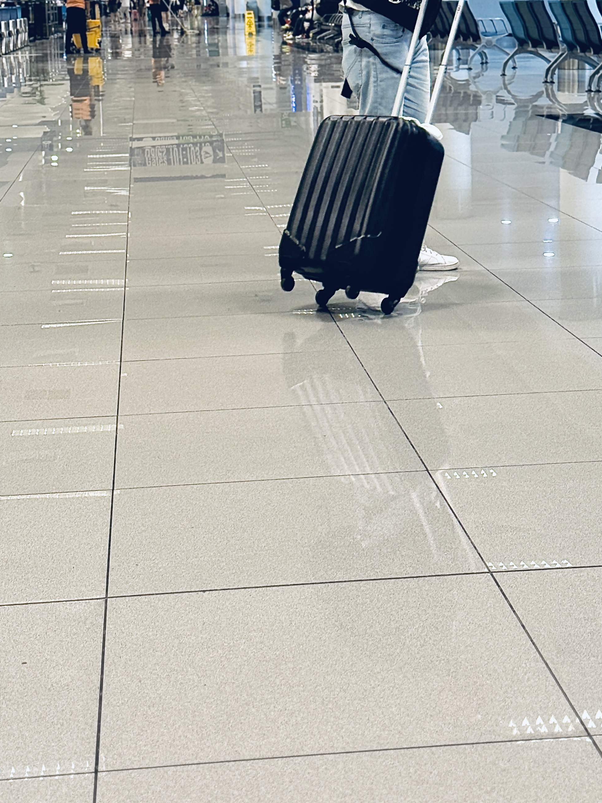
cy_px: 223
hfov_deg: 20.2
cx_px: 337
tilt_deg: -8.0
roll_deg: +0.9
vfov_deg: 26.4
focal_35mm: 73
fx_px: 1693
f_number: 1.78
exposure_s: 1/60
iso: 160
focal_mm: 6.76
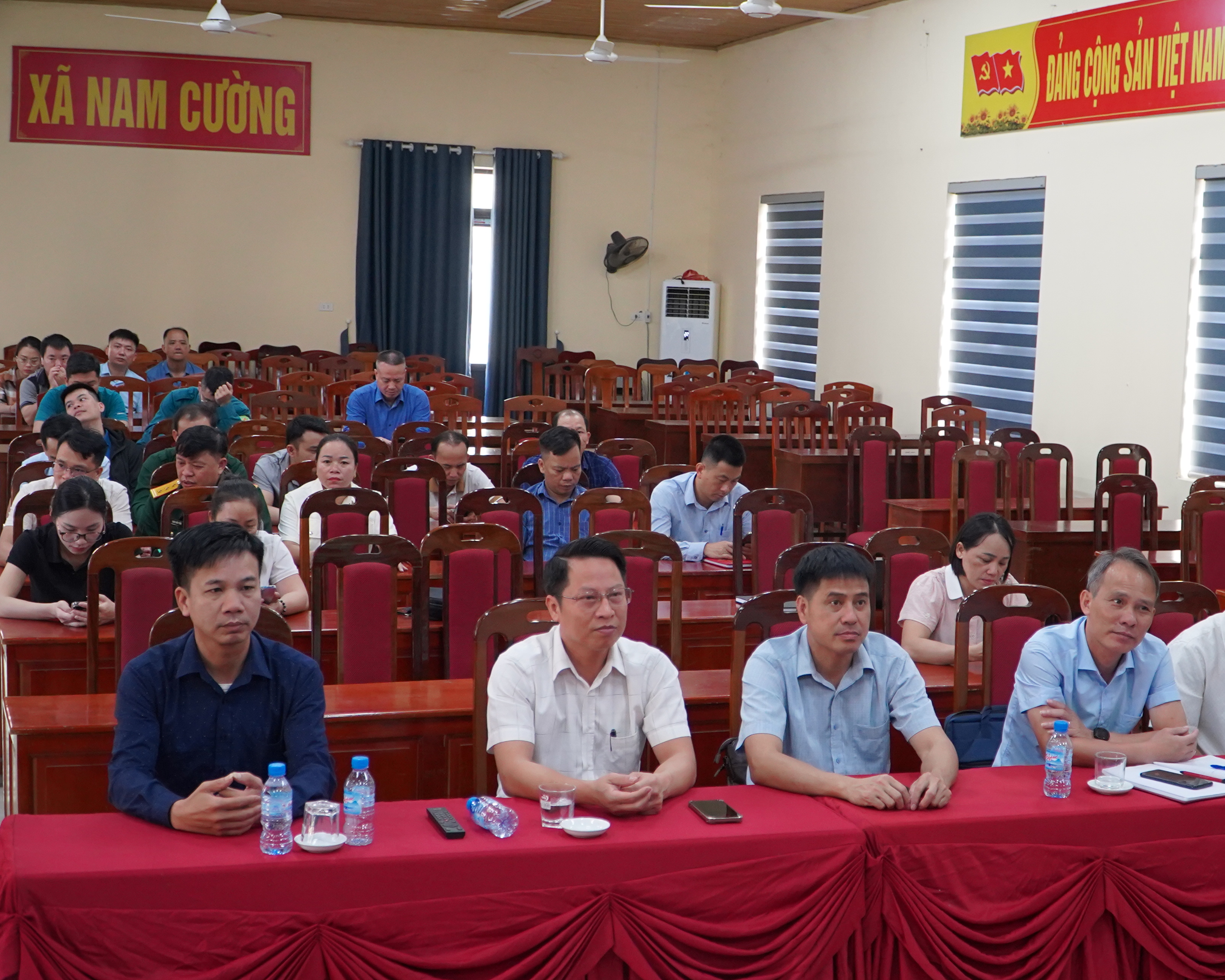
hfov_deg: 38.7
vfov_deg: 31.5
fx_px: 1740
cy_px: 484
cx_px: 697
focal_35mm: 48
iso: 2500
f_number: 4
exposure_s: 1/160
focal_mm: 28
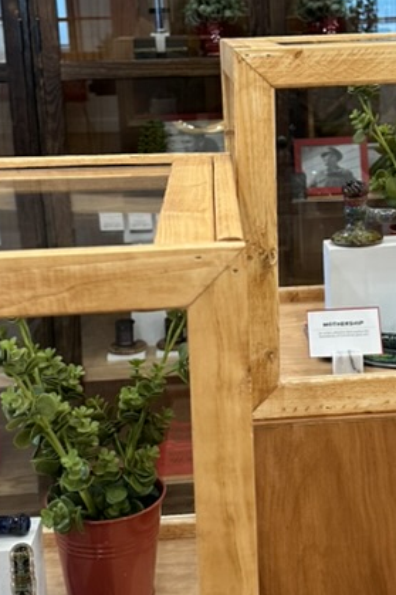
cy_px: 190
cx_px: 297
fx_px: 1007
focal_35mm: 61
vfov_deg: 32.6
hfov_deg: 22.0
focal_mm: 6.86
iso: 250
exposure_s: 1/60
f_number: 1.78
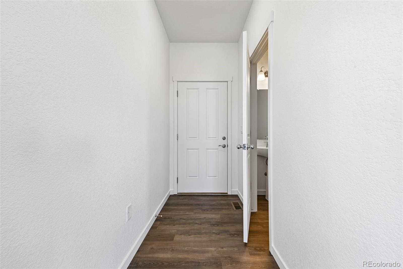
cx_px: 202
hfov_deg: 104.3
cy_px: 134
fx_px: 157
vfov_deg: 81.2
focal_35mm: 14
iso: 280
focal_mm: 14
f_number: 11
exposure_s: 1/15
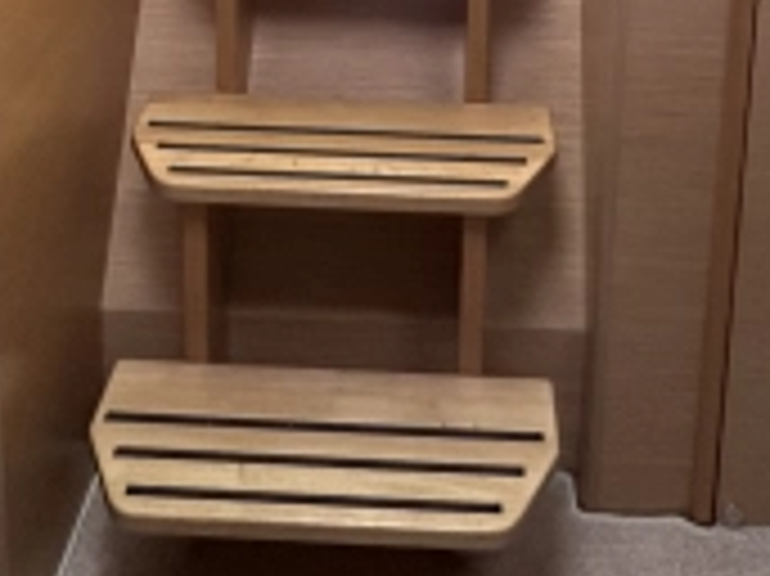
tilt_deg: -8.4
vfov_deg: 23.9
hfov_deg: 42.0
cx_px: 437
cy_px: -331
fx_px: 1000
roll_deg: -0.4
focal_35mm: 45
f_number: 2.2
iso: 320
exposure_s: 1/60
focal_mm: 2.22
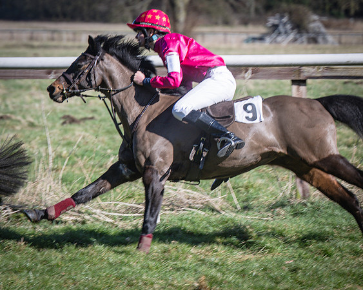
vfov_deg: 4.8
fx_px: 3470
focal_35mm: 323
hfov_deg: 6.0
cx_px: 75
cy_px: 192
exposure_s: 1/1000
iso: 125
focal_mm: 145
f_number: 4
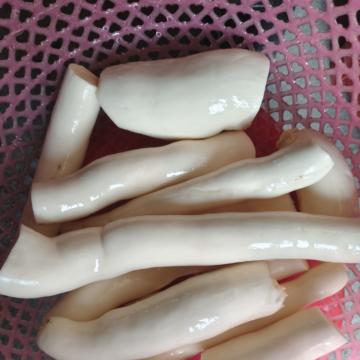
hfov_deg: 54.0
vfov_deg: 53.3
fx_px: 353
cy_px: 231
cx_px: 180
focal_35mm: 30
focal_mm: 4.84
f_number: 1.79
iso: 792
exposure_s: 1/100
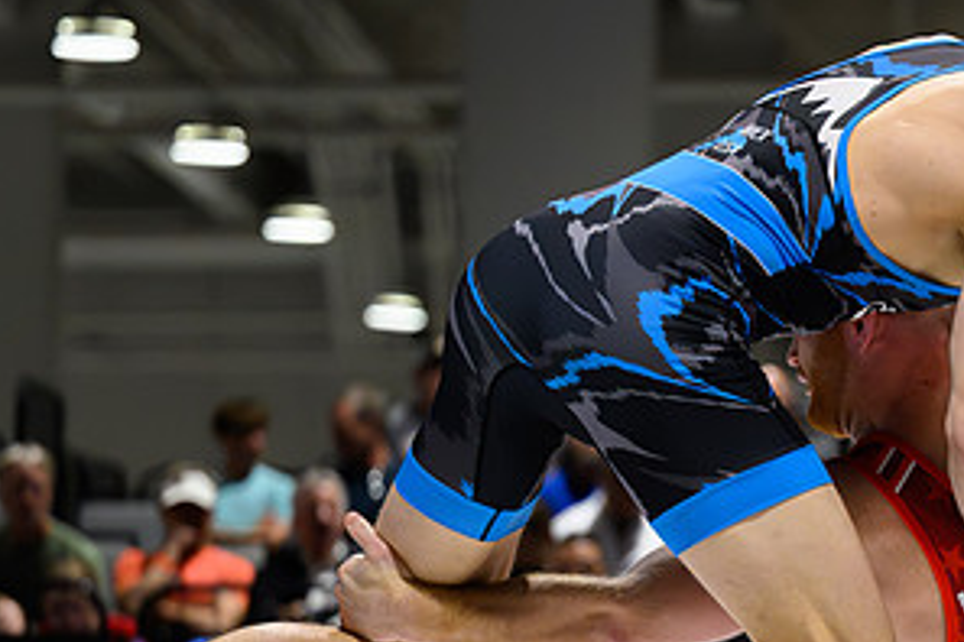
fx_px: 6533
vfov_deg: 5.6
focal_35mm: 244
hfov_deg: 8.3
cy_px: 545
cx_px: 1306
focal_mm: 88
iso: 5600
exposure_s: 1/640
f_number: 2.8
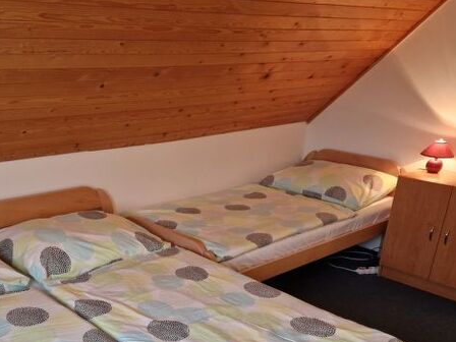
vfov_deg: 37.3
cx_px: 169
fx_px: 487
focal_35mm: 37
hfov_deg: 49.6
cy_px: 273
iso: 320
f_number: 1.8
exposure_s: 1/100
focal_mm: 5.4
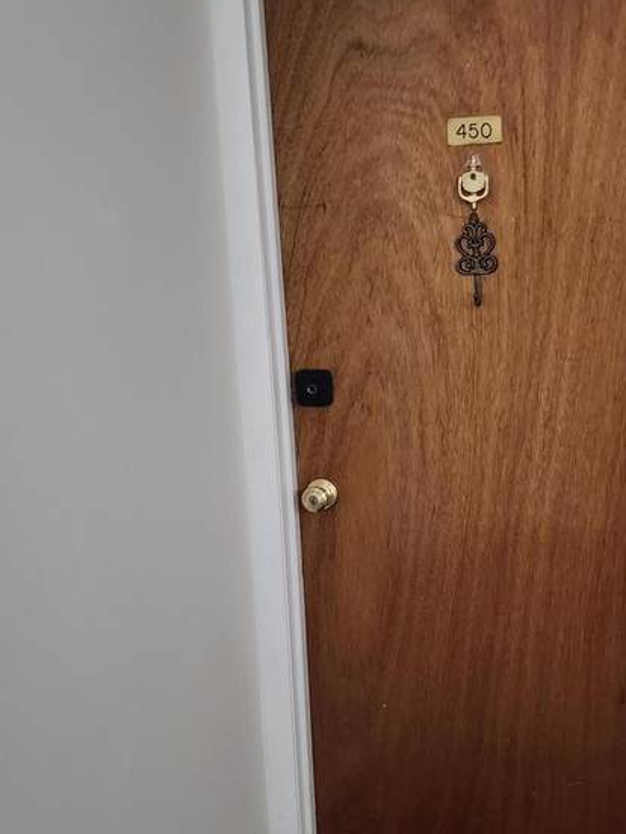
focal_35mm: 40
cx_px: 472
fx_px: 964
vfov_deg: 46.7
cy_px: 471
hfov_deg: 35.2
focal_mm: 6.4
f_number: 1.8
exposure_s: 1/24
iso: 640
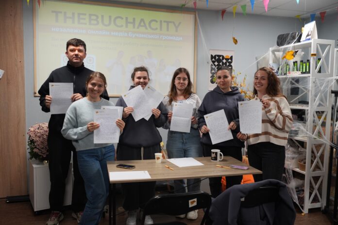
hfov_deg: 61.9
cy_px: 112
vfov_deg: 43.6
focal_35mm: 30
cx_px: 169
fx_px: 282
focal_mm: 20
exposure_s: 1/80
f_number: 2.8
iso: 400
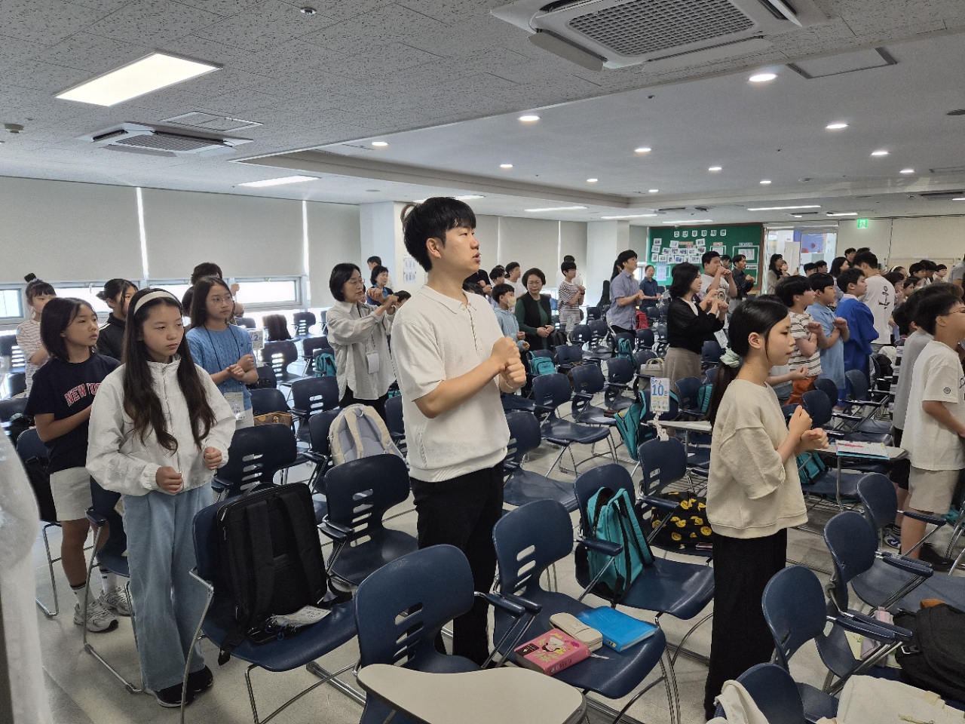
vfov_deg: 58.9
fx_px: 641
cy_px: 362
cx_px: 482
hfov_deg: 73.9
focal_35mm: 23
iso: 100
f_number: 1.8
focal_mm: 5.4
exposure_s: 1/120
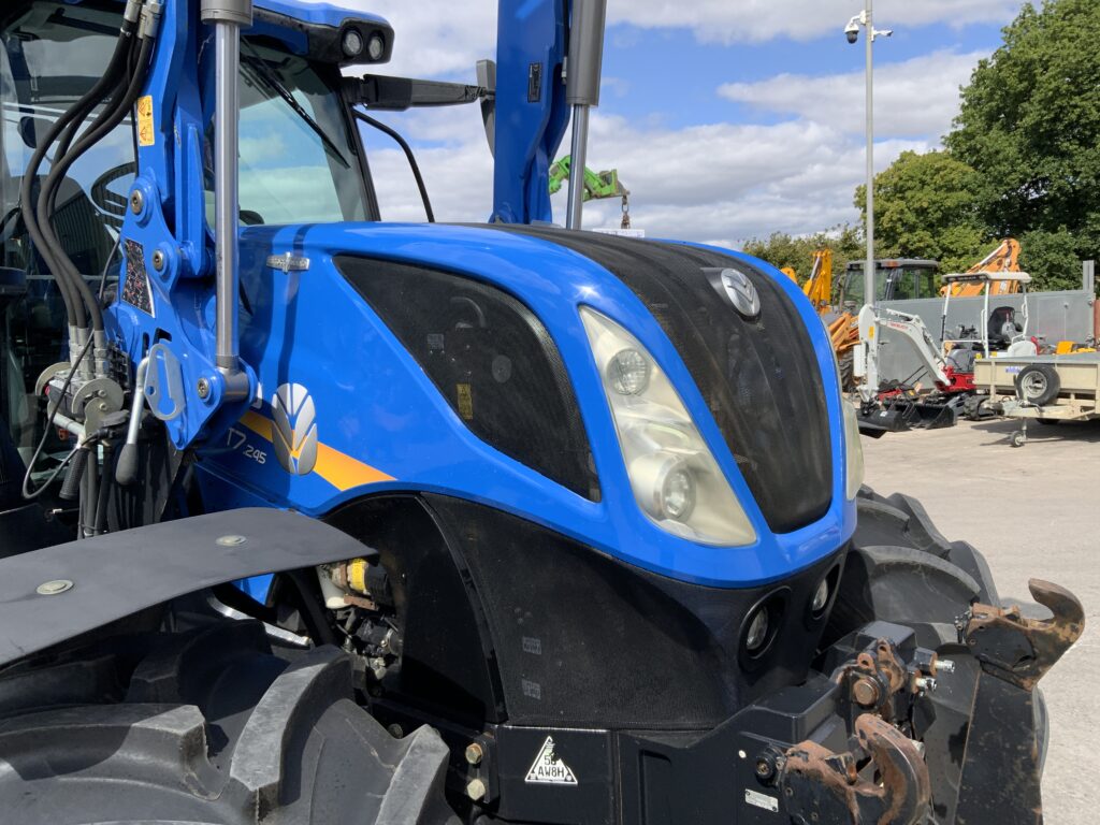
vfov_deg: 48.2
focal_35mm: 29
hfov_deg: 61.7
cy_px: 412
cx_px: 550
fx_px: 922
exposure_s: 1/1342
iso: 16
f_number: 1.8
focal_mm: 3
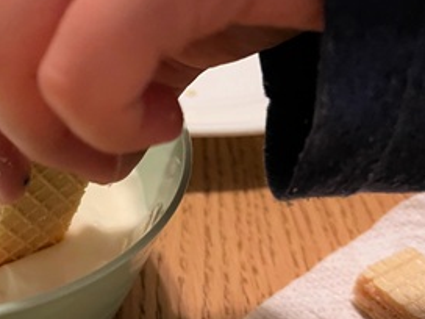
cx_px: 77
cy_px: 129
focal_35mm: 46
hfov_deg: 39.4
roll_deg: -4.1
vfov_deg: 31.4
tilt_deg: -35.3
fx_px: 565
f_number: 1.6
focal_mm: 5.1
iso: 640
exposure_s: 1/40
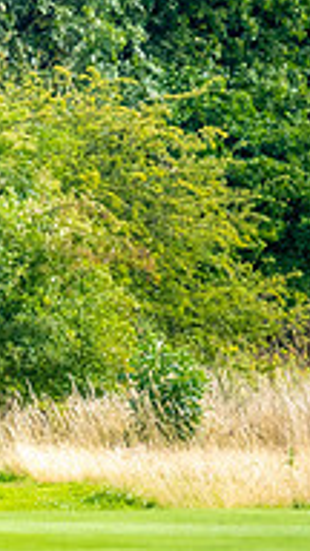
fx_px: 20795
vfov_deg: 1.5
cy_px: 327
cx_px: -491
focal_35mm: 1423
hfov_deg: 0.9
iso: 200
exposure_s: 1/1000
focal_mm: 300
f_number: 4
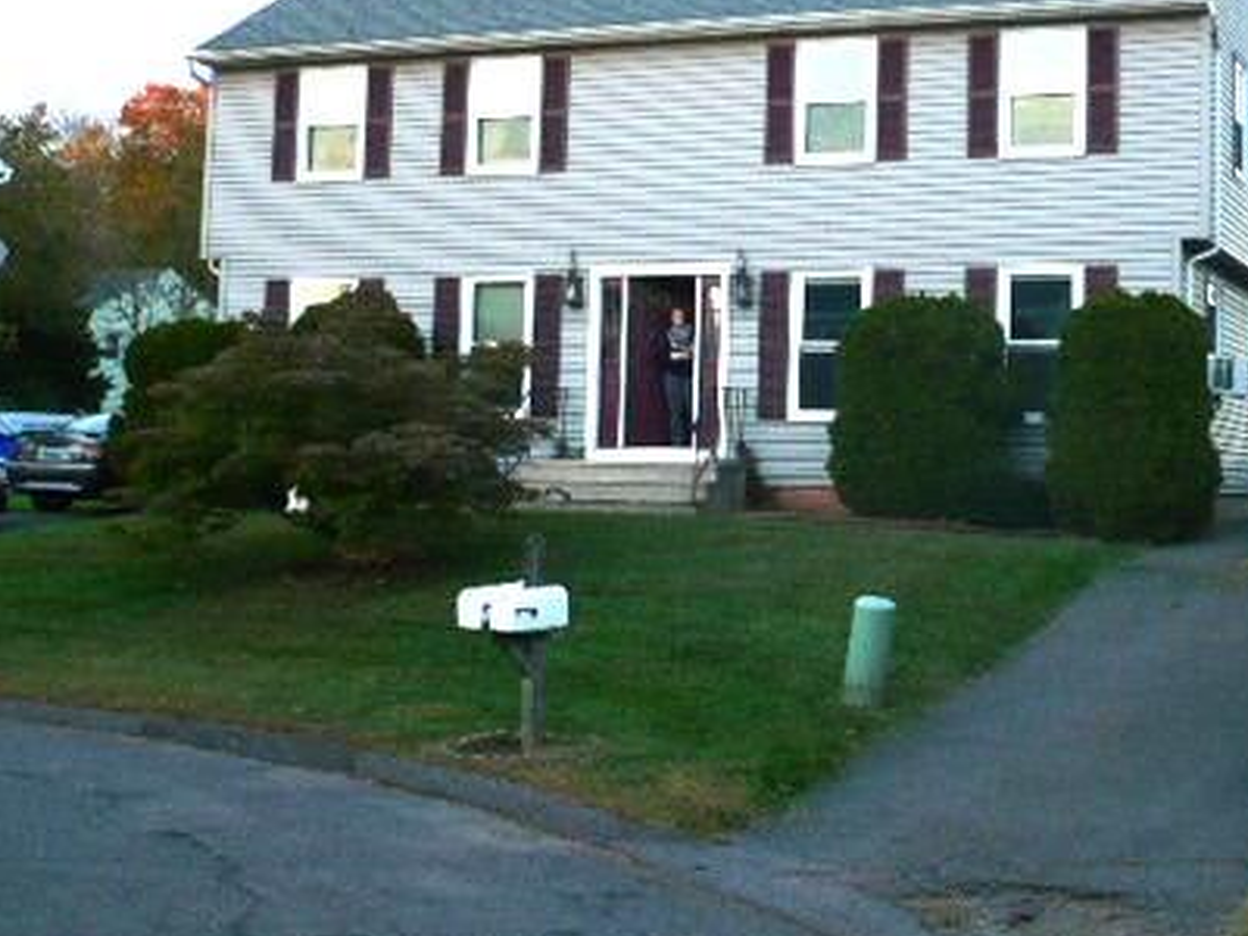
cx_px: 846
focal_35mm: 56
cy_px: 309
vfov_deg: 26.0
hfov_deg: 34.0
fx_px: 2019
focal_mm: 5.8
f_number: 2.8
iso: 100
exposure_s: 1/125
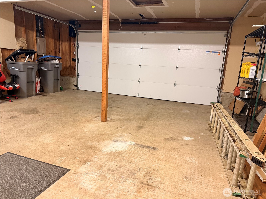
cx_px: 133
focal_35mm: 24
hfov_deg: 71.6
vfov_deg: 56.8
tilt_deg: -11.9
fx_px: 184
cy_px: 100
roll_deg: -3.1
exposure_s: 1/60
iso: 400
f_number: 1.78
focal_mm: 6.76
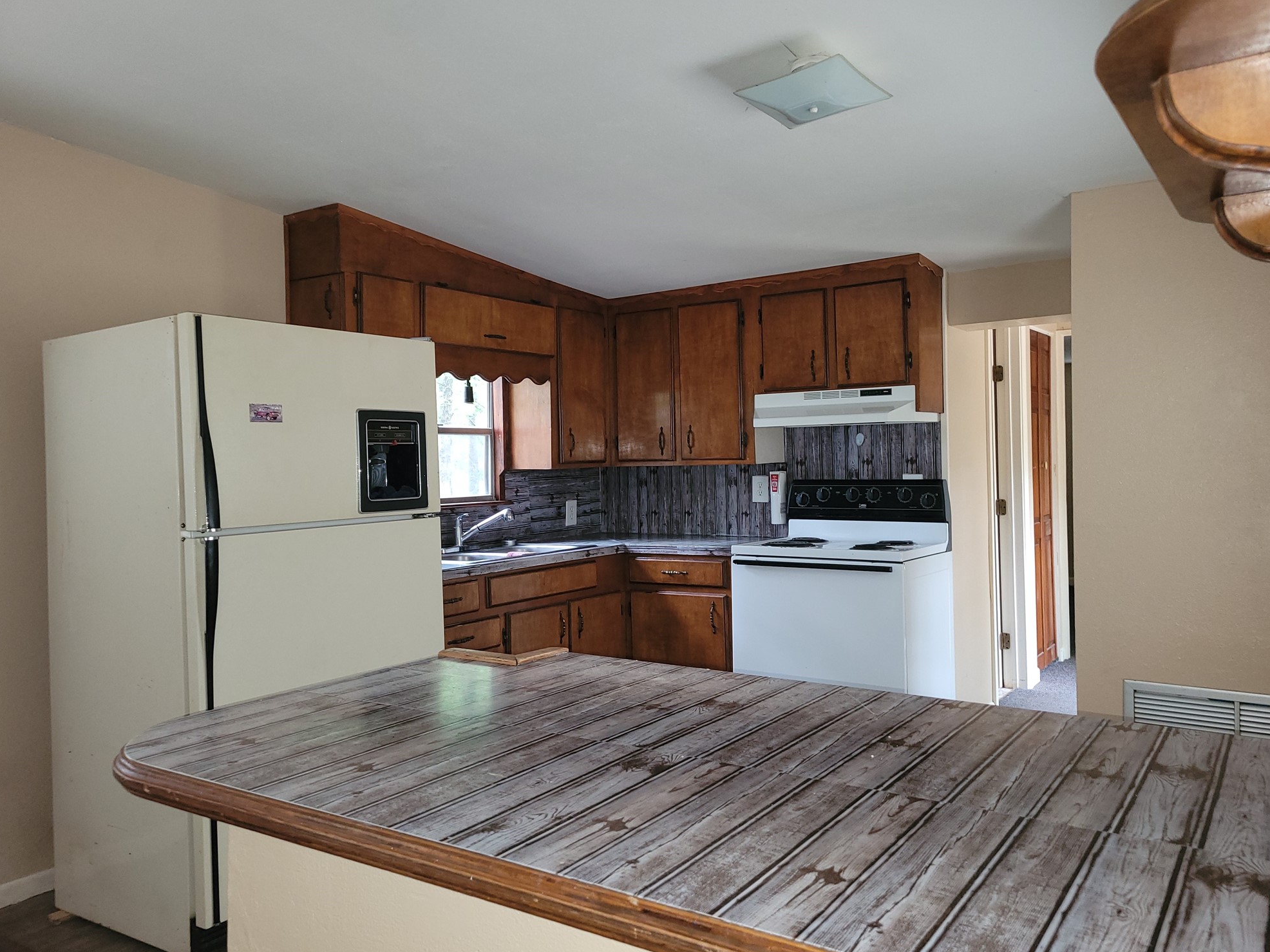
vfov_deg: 51.4
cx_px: 656
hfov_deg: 65.3
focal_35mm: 27
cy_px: 473
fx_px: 991
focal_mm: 5.4
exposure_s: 1/10
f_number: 1.8
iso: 125
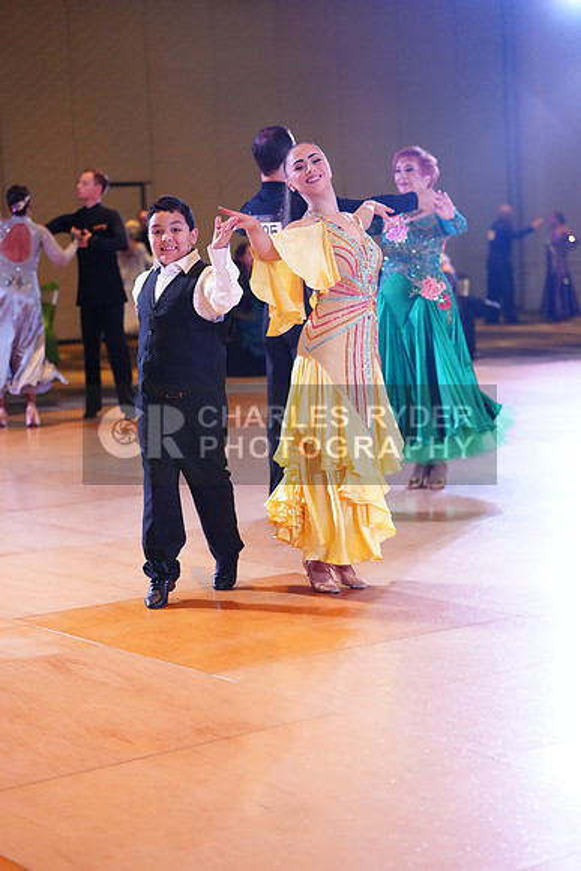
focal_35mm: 75
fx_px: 1814
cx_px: 290
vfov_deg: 27.0
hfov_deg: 18.2
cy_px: 436
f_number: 2.8
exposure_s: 1/400
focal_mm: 75
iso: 5000
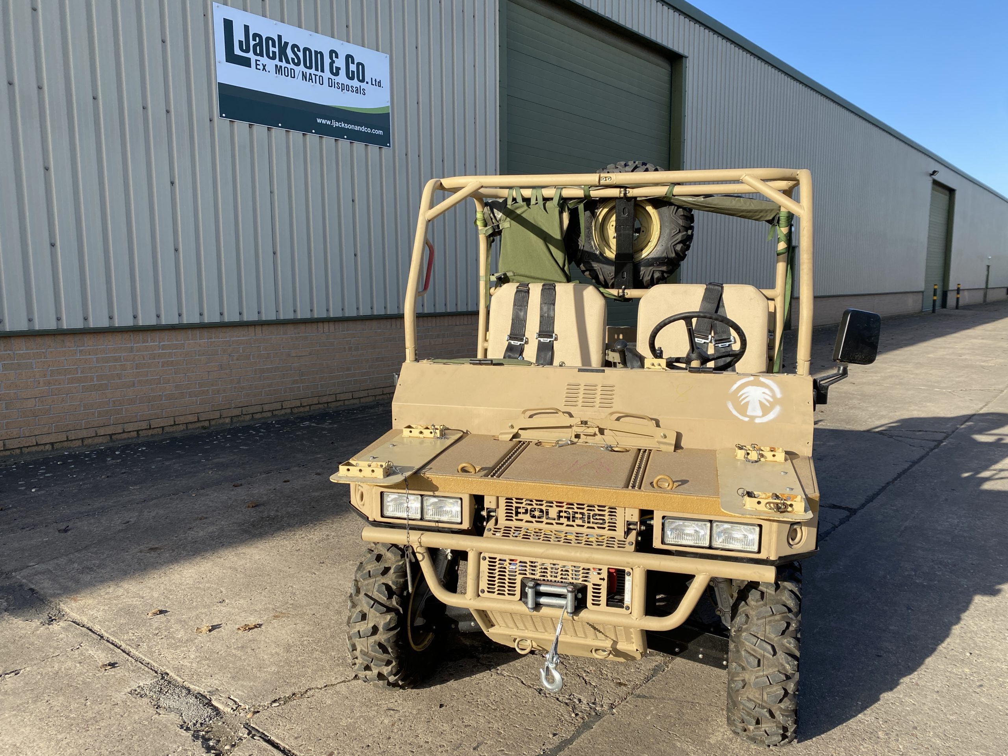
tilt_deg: -4.4
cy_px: 378
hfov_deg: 67.3
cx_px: 504
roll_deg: -0.5
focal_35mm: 26
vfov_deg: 53.1
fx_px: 757
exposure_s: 1/1866
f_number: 1.8
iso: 32
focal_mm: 4.25
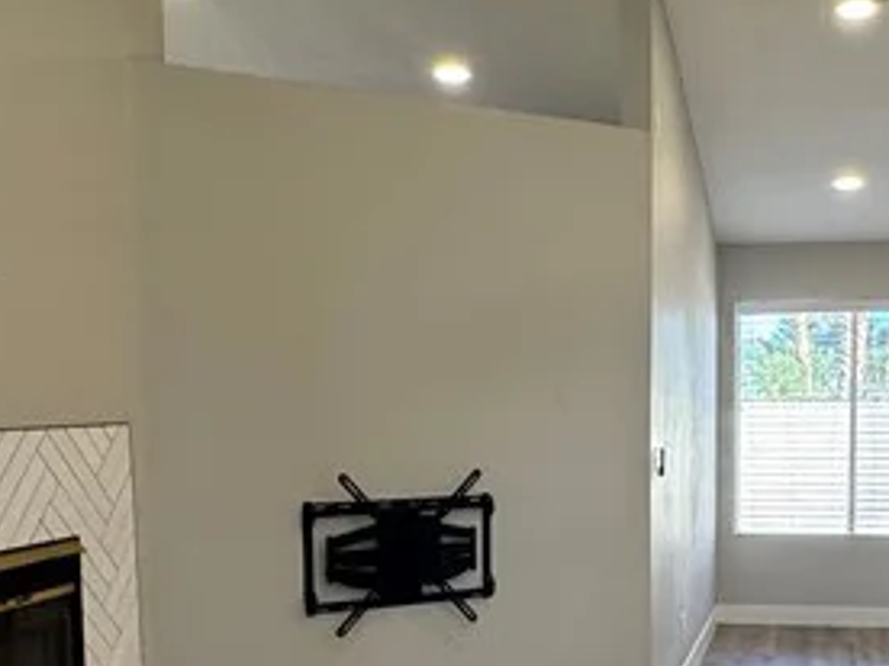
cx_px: 573
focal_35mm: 52
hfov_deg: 36.5
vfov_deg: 27.4
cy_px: 541
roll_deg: +0.1
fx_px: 1335
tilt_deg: -6.4
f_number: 2.2
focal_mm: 2.22
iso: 125
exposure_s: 1/120
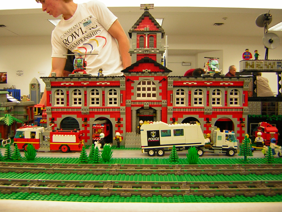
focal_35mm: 36
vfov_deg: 39.7
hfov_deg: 51.4
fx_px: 293
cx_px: 141
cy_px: 106
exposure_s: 1/5.6
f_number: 2.6
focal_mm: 4.7
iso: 60
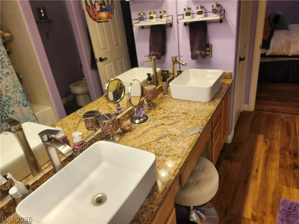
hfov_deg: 73.9
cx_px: 150
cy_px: 112
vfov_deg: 58.9
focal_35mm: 23
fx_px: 199
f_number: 1.8
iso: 80
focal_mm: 5.54
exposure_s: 1/120
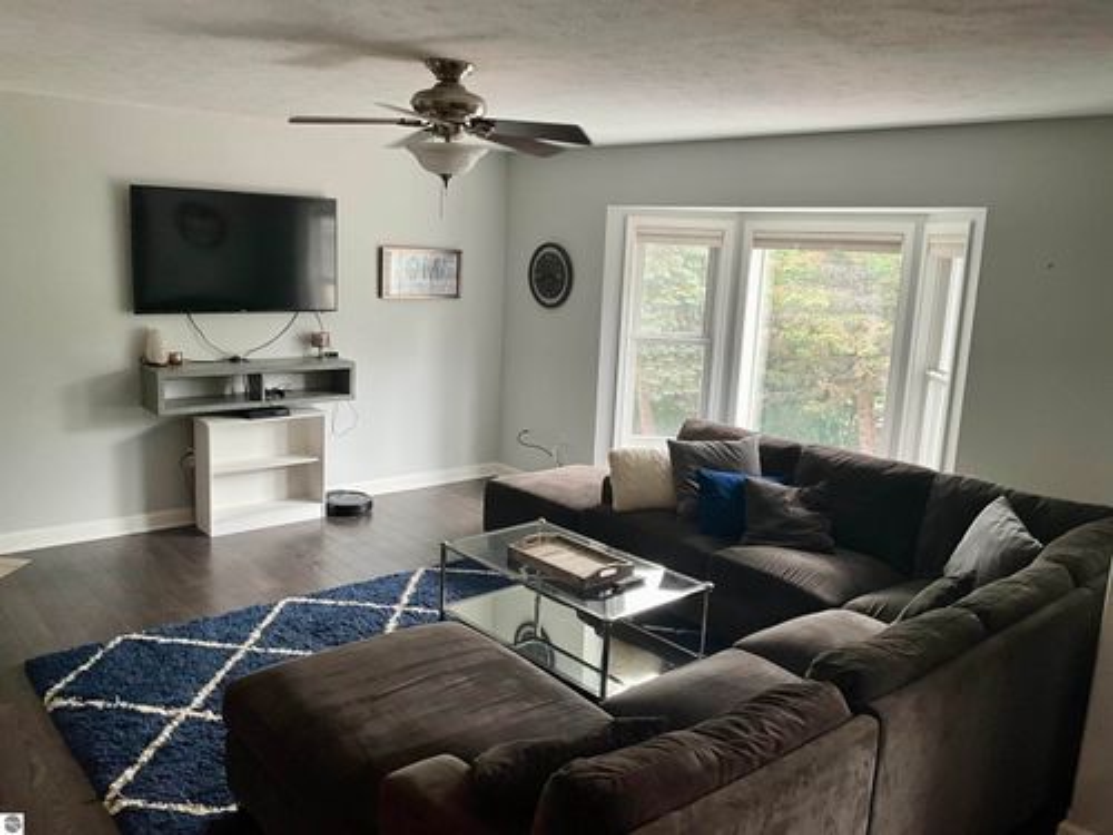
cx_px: 556
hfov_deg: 61.7
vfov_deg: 48.2
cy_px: 418
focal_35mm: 29
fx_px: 932
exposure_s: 1/89
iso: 64
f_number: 1.8
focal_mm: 3
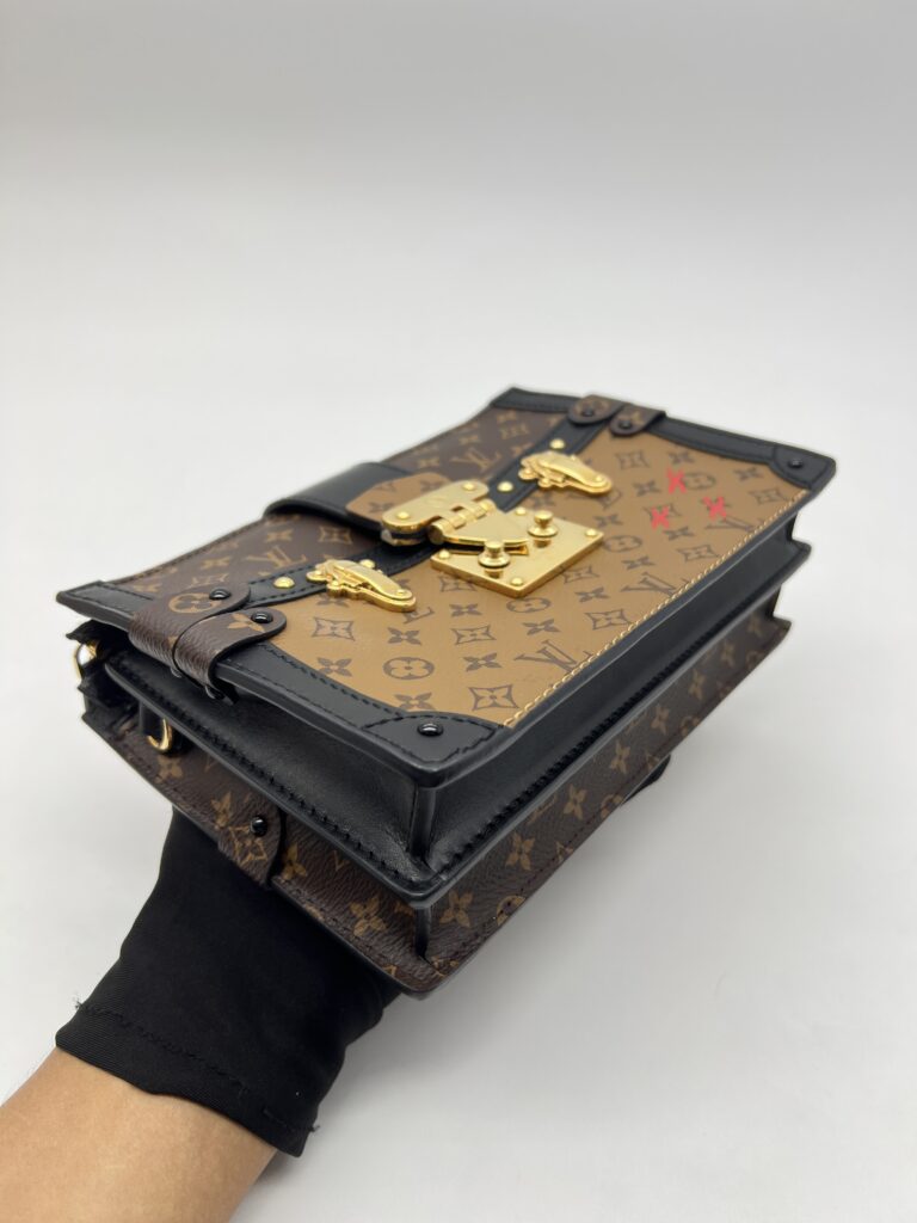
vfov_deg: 67.3
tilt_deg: -36.8
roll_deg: -1.6
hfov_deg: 53.1
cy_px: 612
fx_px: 918
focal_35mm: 26
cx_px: 458
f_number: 1.5
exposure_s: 1/124
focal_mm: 5.7
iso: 32
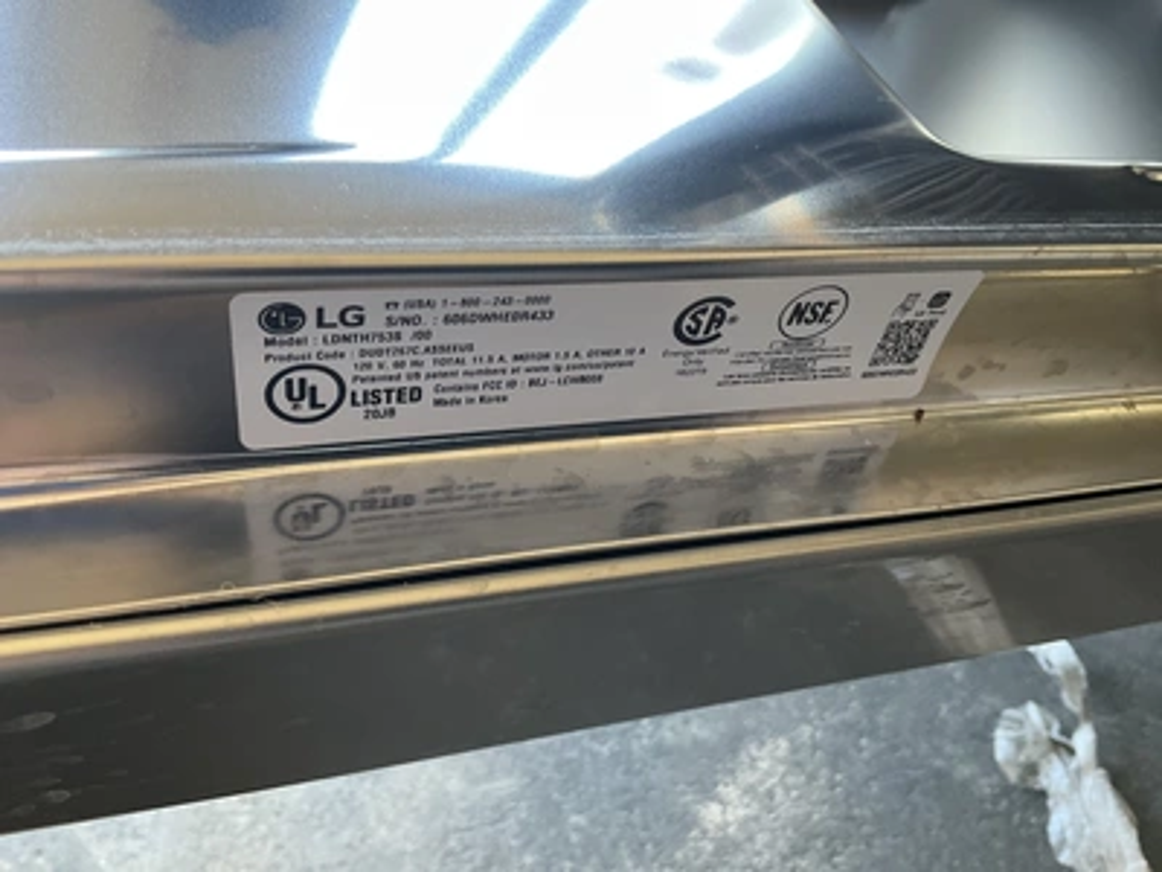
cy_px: 436
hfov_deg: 61.7
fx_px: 973
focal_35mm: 29
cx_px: 581
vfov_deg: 48.2
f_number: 1.8
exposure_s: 1/60
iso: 50
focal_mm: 3
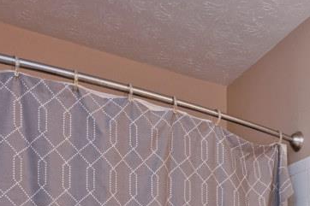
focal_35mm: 58
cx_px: 337
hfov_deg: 30.9
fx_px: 499
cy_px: 315
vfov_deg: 20.0
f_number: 4.5
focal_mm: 14
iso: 200
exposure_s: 1/80
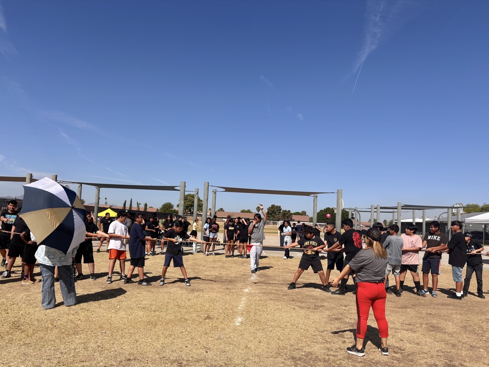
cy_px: 190
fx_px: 382
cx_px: 244
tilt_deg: +3.2
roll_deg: -2.1
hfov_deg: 65.3
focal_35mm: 27
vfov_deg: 51.4
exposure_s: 1/5348
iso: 50
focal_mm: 5.96
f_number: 1.6
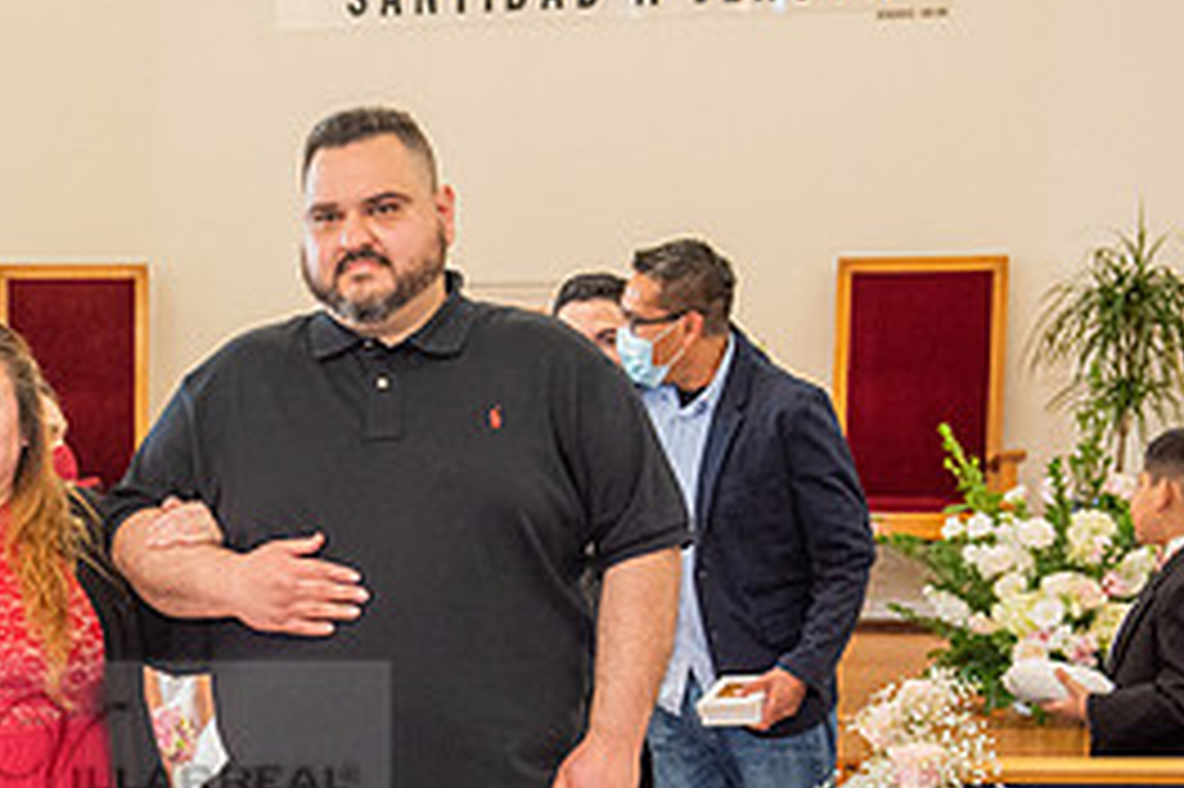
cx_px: 9
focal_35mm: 106
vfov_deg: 12.8
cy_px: 768
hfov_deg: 18.8
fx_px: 3484
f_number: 5
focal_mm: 48
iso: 1250
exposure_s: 1/100
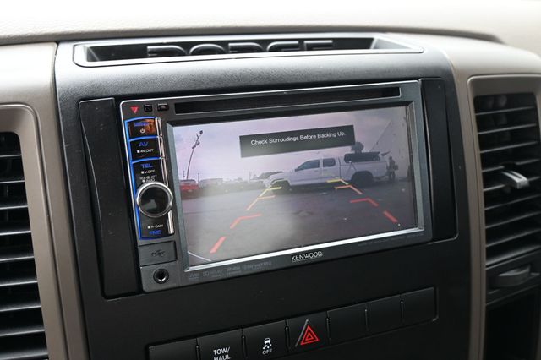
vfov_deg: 41.7
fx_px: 473
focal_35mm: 32
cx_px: 270
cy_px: 180
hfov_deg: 59.5
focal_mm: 21
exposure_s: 1/125
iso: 400
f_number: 4
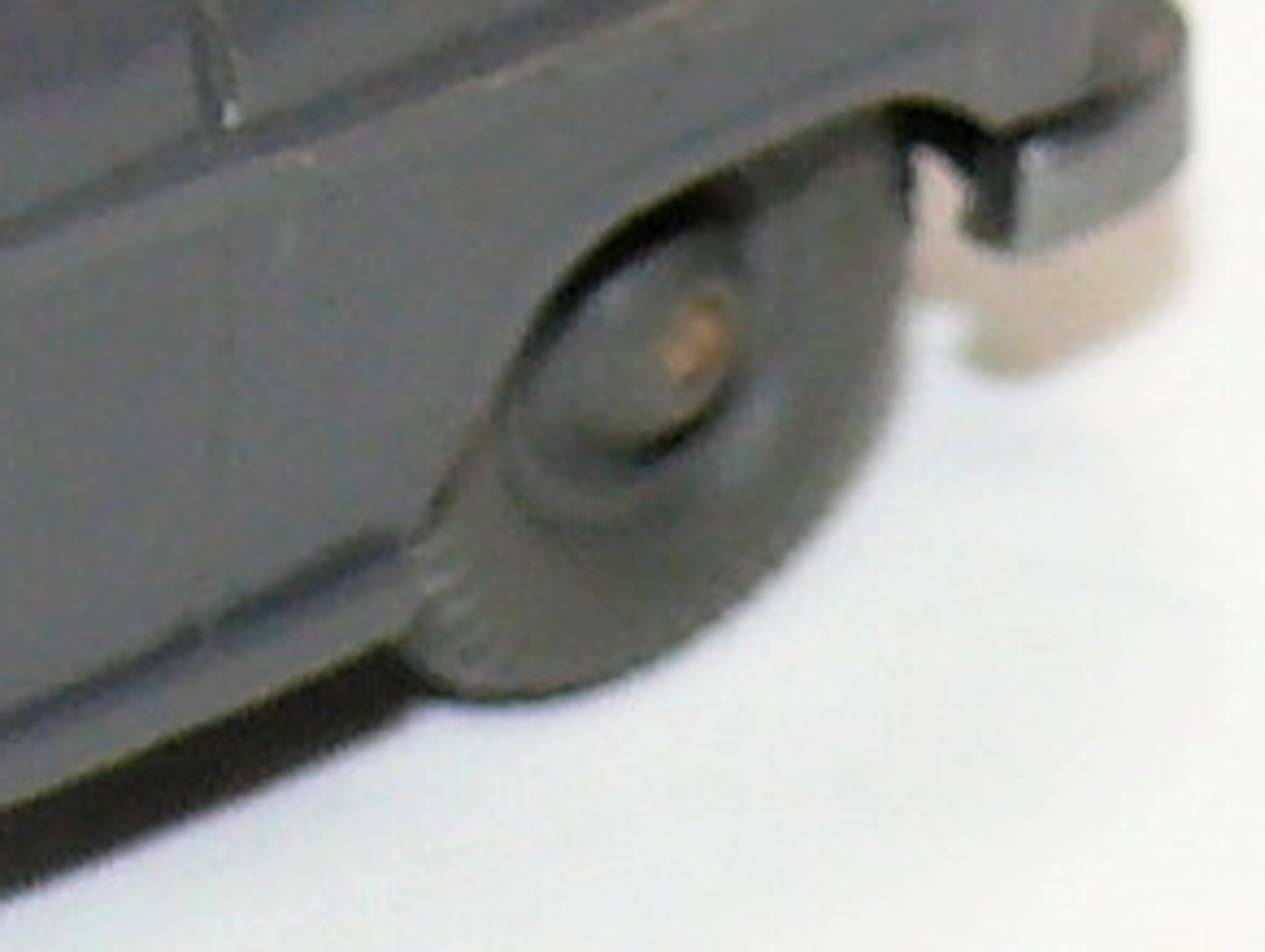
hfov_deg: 2.3
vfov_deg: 1.7
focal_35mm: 862
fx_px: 31540
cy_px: 152
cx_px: -1139
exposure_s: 1/30
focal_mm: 18.6
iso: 100
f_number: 4
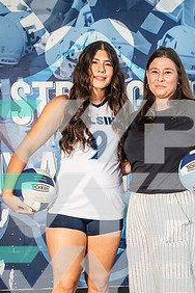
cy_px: 206
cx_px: 135
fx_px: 544
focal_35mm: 67
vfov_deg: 29.8
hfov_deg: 20.2
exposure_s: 1/250
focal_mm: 42
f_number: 7.1
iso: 250
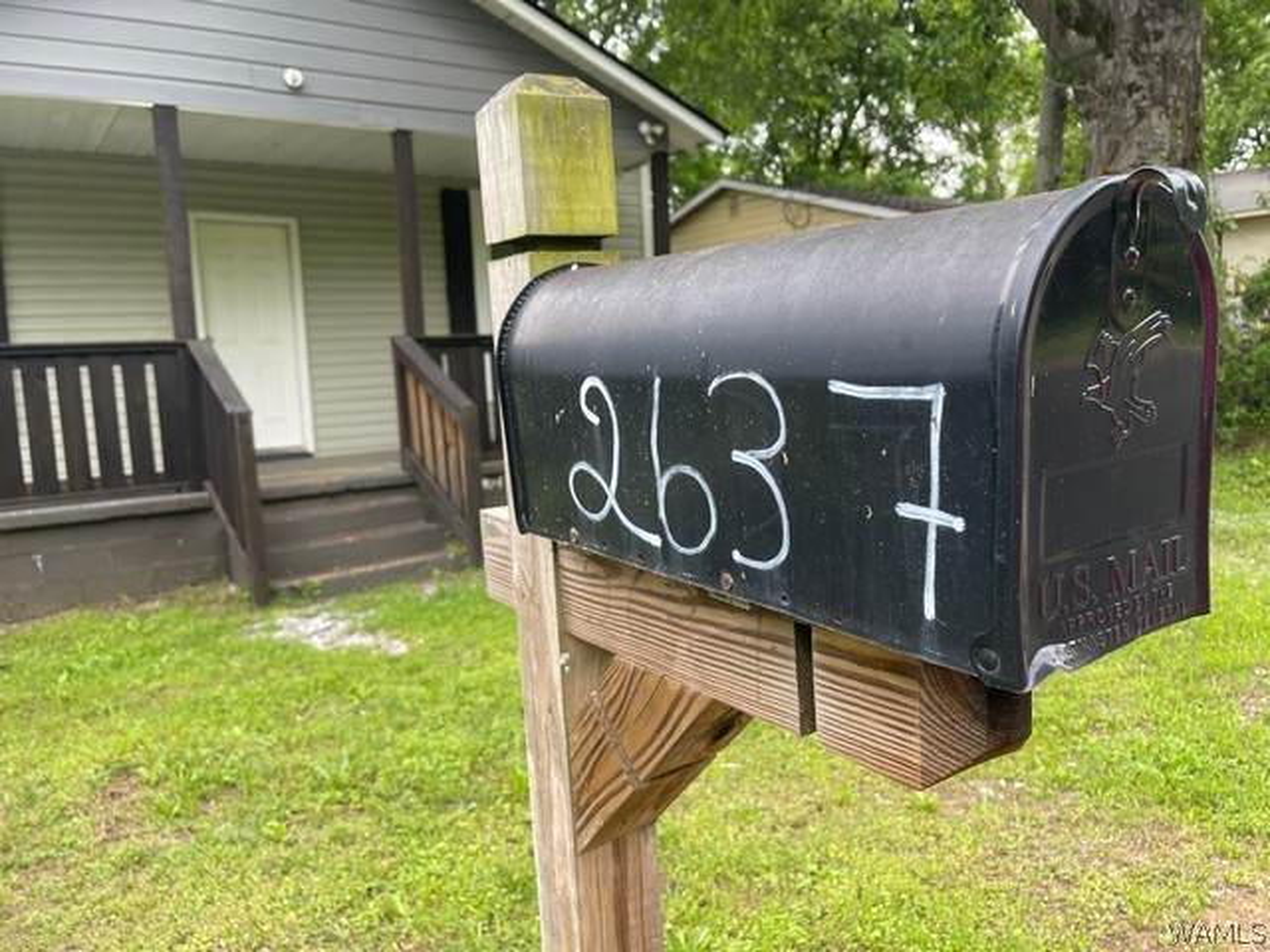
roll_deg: +2.7
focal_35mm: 25
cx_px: 635
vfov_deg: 54.9
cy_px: 476
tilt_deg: -11.3
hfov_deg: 69.4
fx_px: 917
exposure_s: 1/384
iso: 32
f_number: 1.6
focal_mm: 5.1
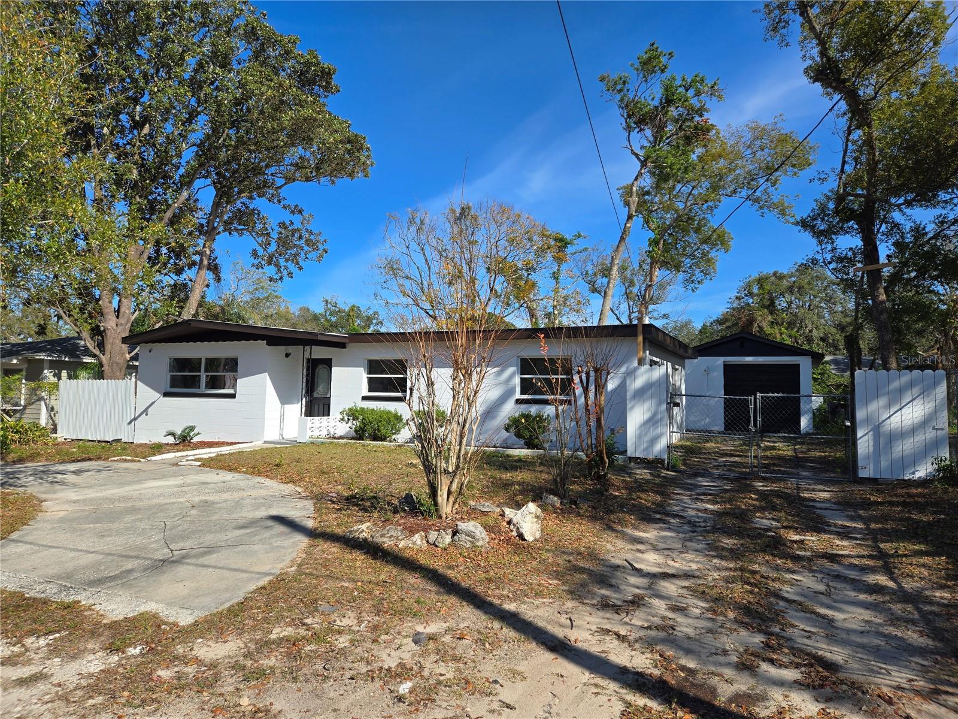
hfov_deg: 73.9
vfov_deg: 58.9
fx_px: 637
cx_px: 479
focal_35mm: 23
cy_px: 360
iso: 25
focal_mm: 5.4
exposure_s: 1/1829
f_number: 1.8
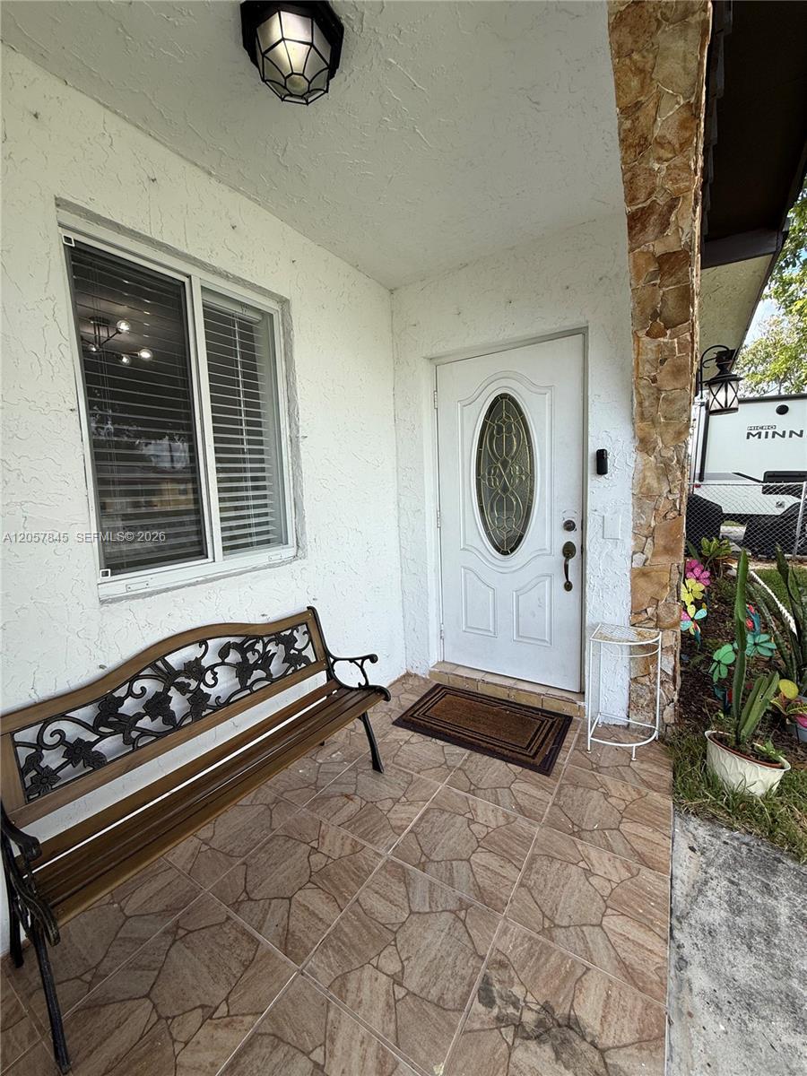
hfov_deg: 85.7
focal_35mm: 14
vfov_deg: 102.1
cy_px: 538
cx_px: 404
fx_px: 435
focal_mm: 2.22
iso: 50
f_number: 2.2
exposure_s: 1/430
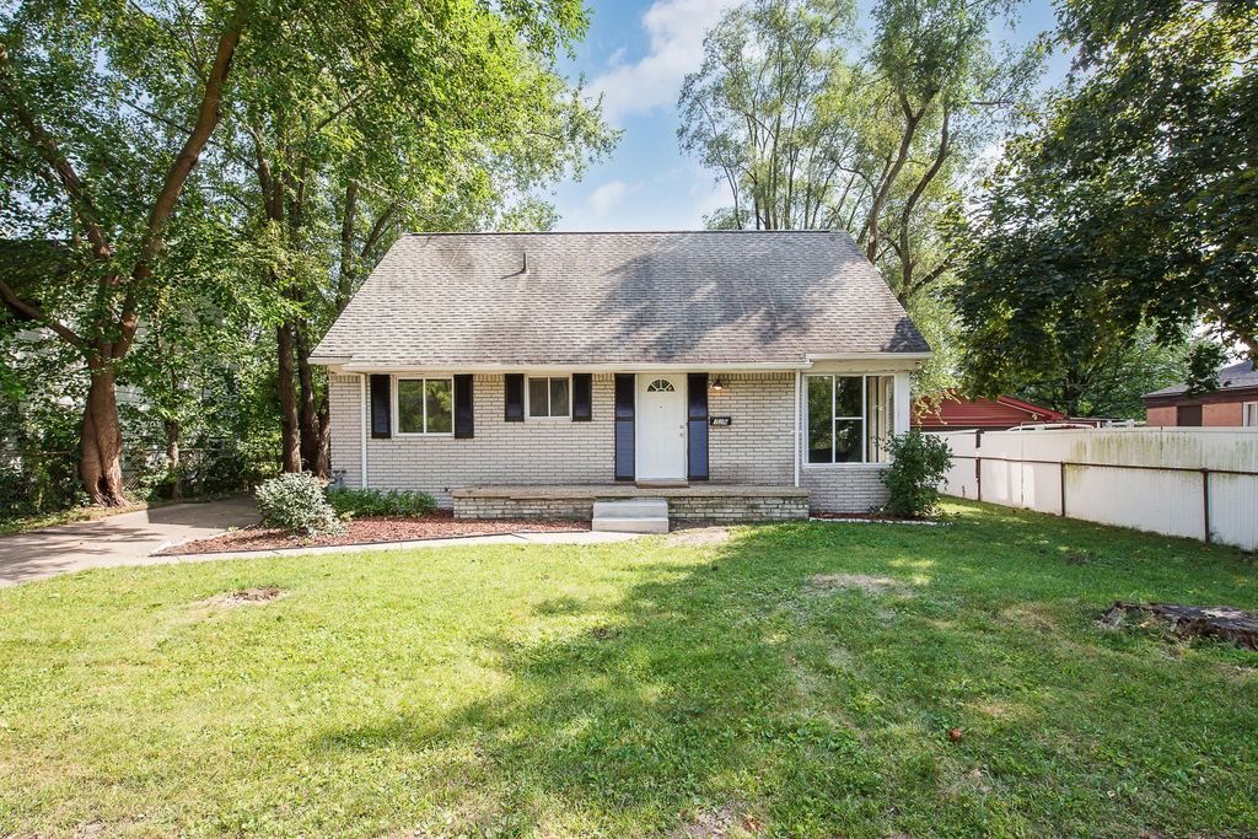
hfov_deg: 96.7
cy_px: 420
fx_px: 559
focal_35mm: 16
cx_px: 629
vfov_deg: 73.8
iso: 400
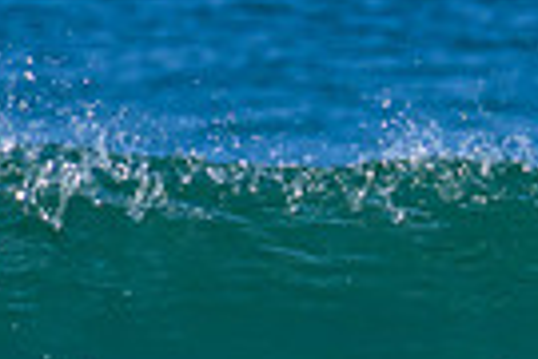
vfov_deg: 0.4
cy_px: 373
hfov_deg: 0.6
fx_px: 49432
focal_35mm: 3308
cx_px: 809
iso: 500
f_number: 8
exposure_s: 1/2000
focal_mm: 560
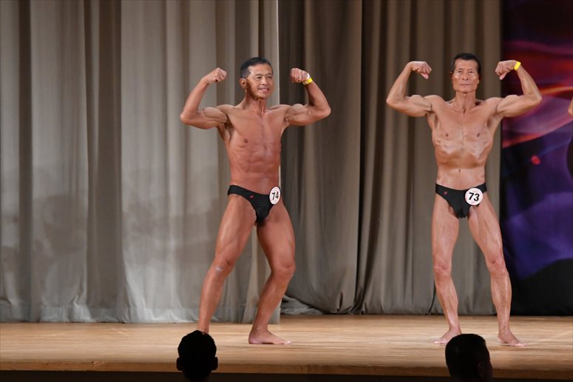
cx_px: 286
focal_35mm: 217
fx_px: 3452
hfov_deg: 9.5
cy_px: 191
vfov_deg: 6.3
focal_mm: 145
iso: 3600
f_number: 5.6
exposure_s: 1/400
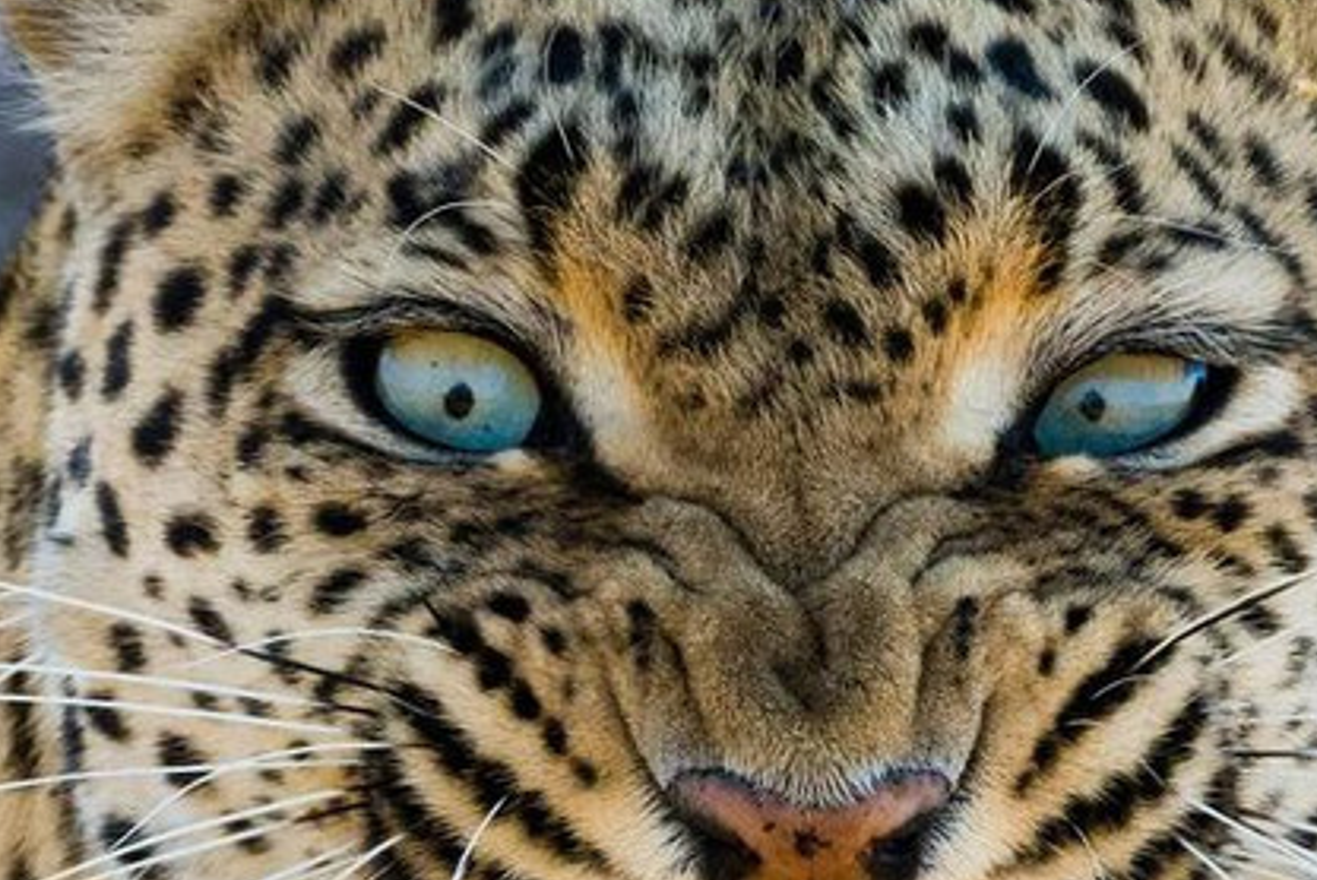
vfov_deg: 0.5
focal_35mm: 2895
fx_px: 105979
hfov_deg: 0.7
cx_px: 802
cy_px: 618
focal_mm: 500
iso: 1100
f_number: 9
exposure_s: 1/640
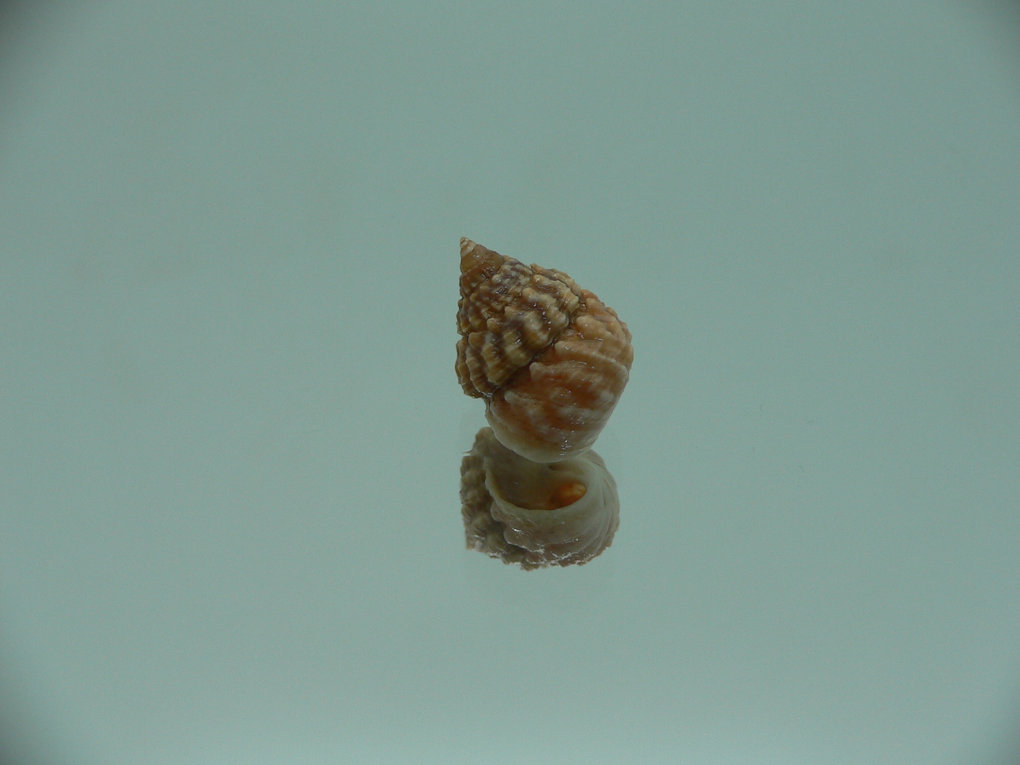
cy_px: 382
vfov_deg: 40.7
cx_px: 510
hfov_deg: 52.6
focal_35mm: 35
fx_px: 1031
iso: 80
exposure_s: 1/60
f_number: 2.8
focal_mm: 4.6
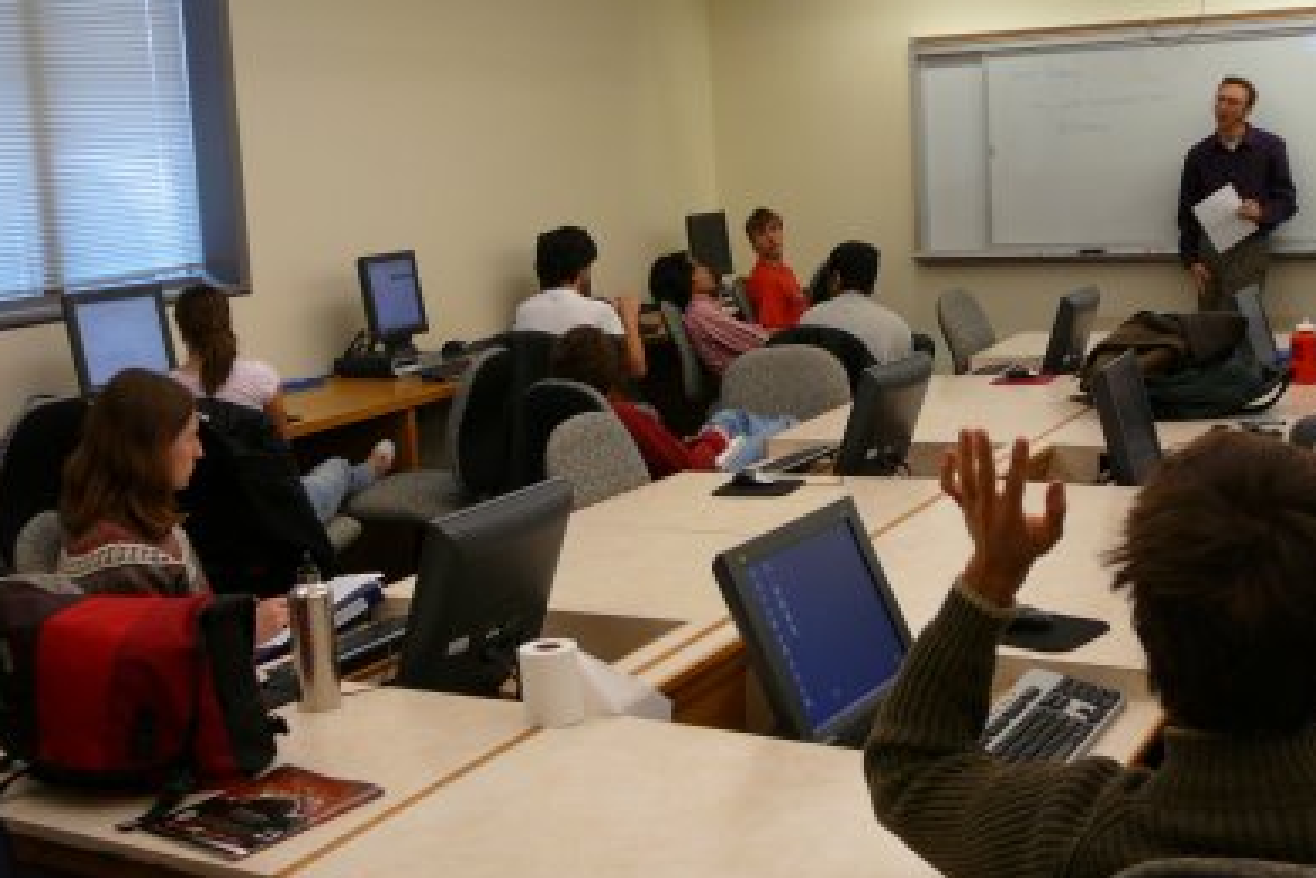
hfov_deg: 41.1
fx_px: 1755
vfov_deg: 28.1
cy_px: 425
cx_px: 665
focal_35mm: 48
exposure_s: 1/30
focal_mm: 6.7
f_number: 3.2
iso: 100
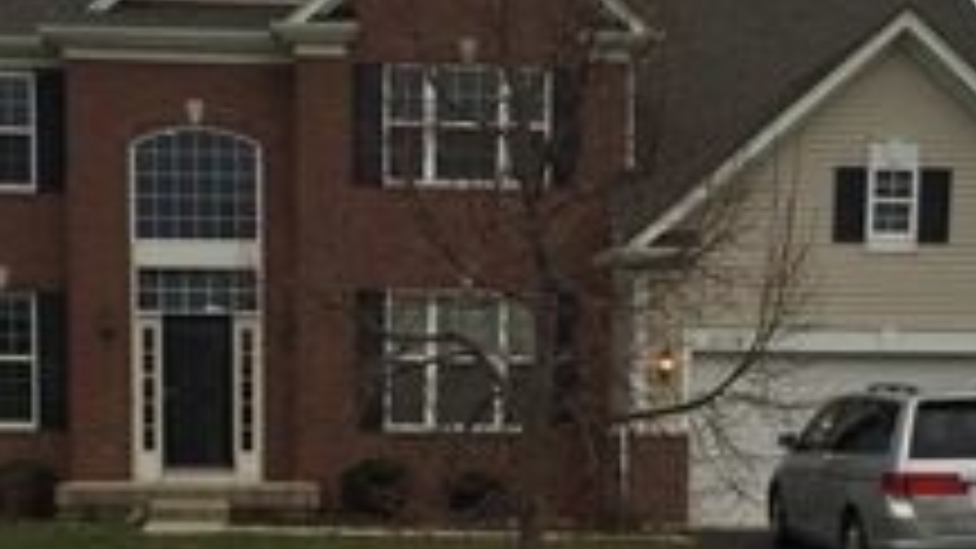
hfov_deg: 30.1
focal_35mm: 70
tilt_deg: -5.9
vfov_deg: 16.6
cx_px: 432
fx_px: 1811
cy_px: 639
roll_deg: -1.0
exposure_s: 1/275
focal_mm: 4.15
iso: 32
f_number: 2.2
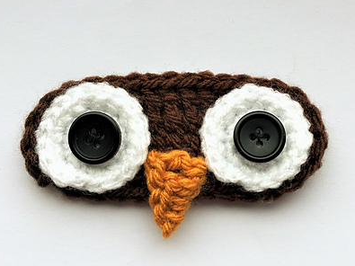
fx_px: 482
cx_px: 177
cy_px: 137
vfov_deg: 30.9
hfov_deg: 40.4
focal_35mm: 47
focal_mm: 4.15
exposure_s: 1/384
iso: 25
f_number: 2.2
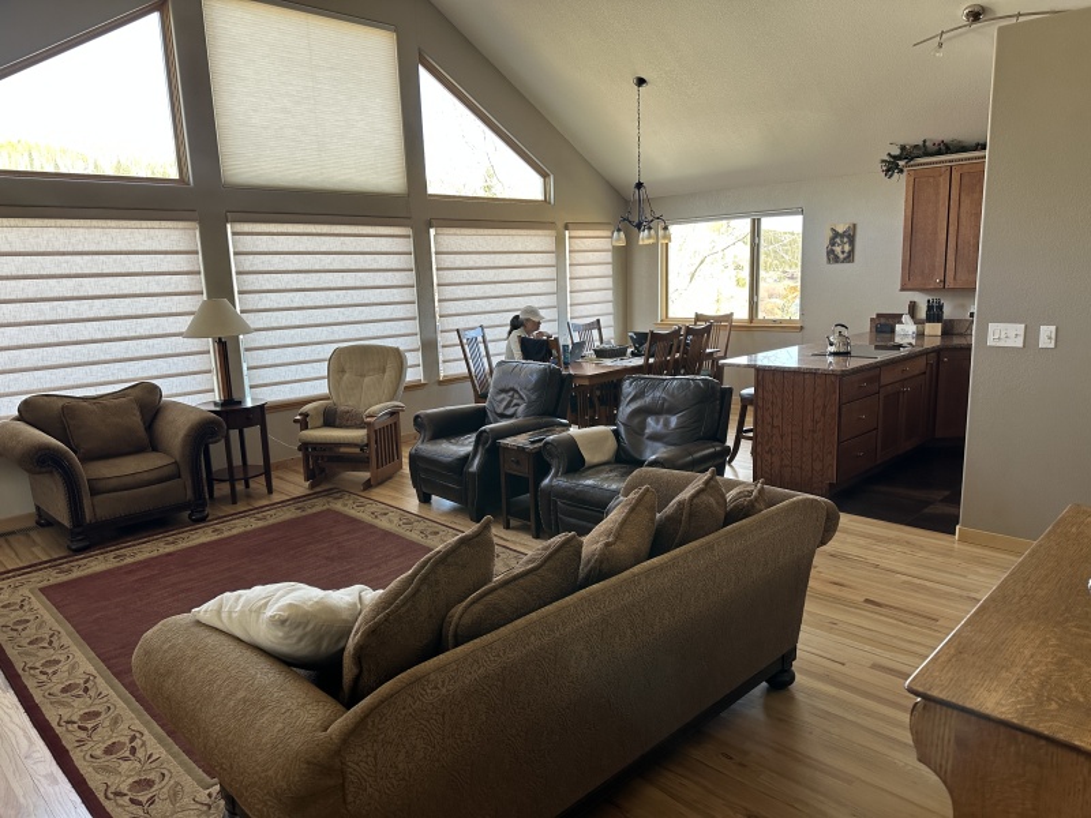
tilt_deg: -11.3
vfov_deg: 56.8
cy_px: 409
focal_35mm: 24
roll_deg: +2.6
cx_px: 546
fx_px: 756
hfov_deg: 71.6
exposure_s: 1/121
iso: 100
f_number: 1.78
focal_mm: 6.86
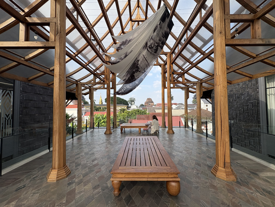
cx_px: 138
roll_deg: +0.4
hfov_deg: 102.1
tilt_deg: +2.7
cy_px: 104
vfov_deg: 85.7
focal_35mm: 14
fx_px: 111
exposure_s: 1/1048
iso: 40
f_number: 2.2
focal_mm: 2.22
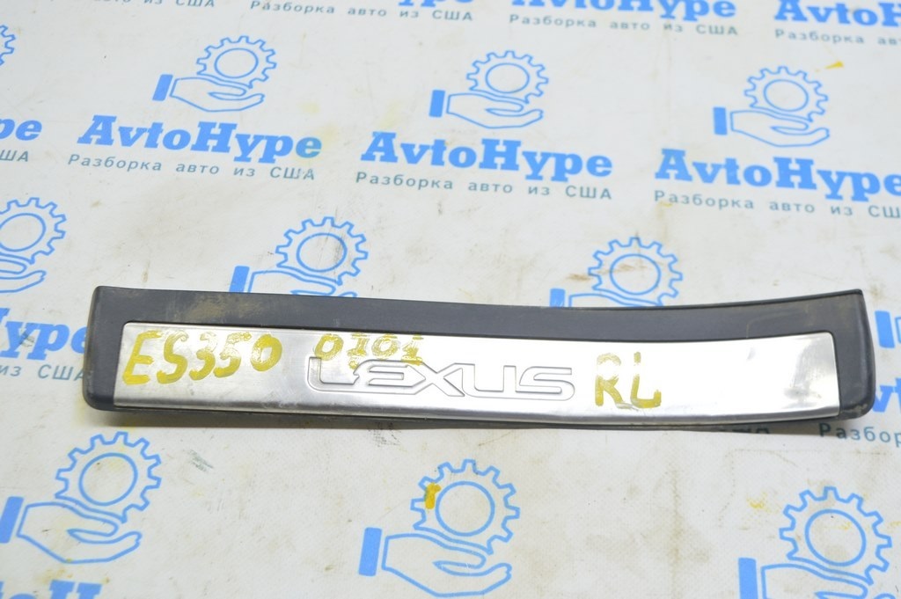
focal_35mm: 42
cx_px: 450
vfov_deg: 31.8
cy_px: 300
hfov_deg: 46.4
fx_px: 1050
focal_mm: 28
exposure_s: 1/20
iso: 400
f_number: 5.6
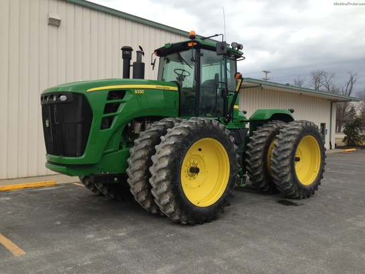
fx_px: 348
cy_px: 137
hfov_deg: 55.4
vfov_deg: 42.9
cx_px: 182
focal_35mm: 33
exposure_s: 1/565
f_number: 2.4
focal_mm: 4.13
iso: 50
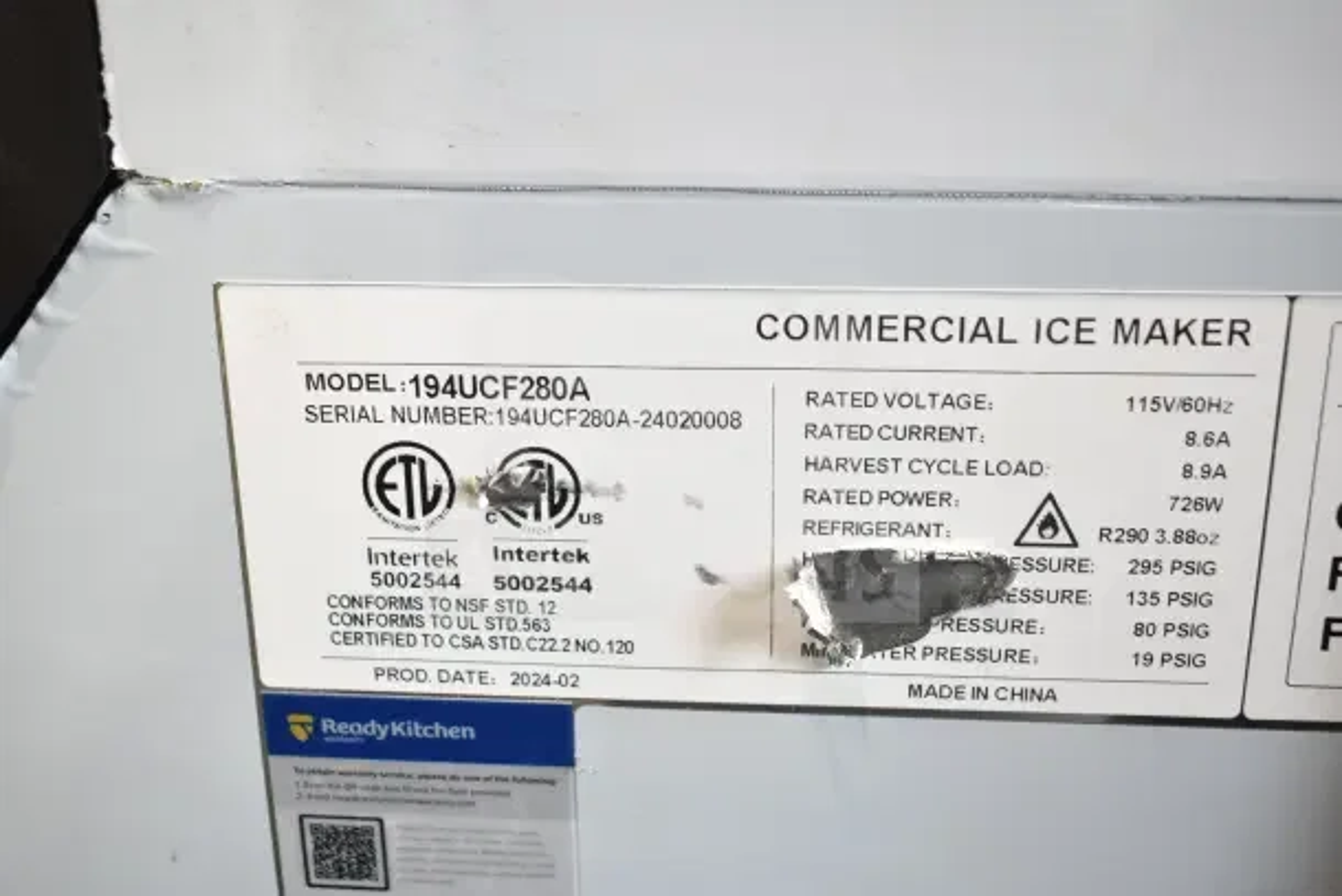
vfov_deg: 33.0
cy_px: 448
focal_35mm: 40
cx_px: 671
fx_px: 1510
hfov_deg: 47.9
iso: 450
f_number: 4
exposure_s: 1/40
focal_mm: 27
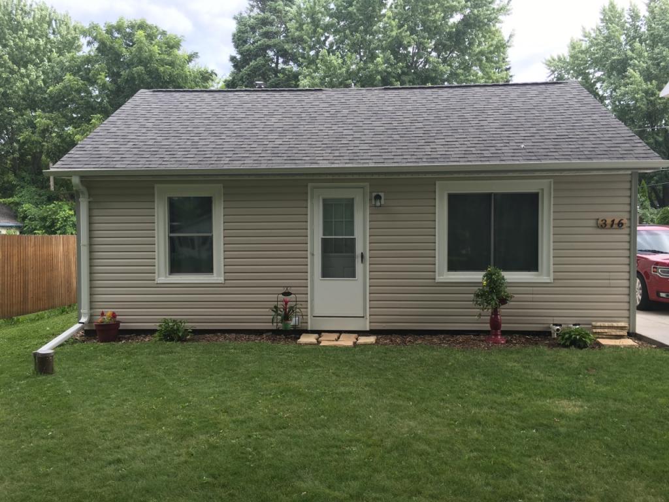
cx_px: 334
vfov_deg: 48.2
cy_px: 251
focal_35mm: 29
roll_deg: +0.6
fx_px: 560
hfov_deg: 61.7
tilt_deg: -1.5
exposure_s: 1/199
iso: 25
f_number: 2.2
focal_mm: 4.15
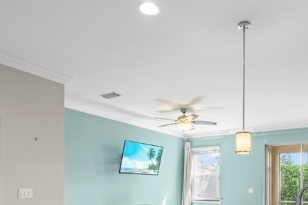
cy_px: 192
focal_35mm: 34
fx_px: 291
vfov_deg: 36.0
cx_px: 193
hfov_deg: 55.2
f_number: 11
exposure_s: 1
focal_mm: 14
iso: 400
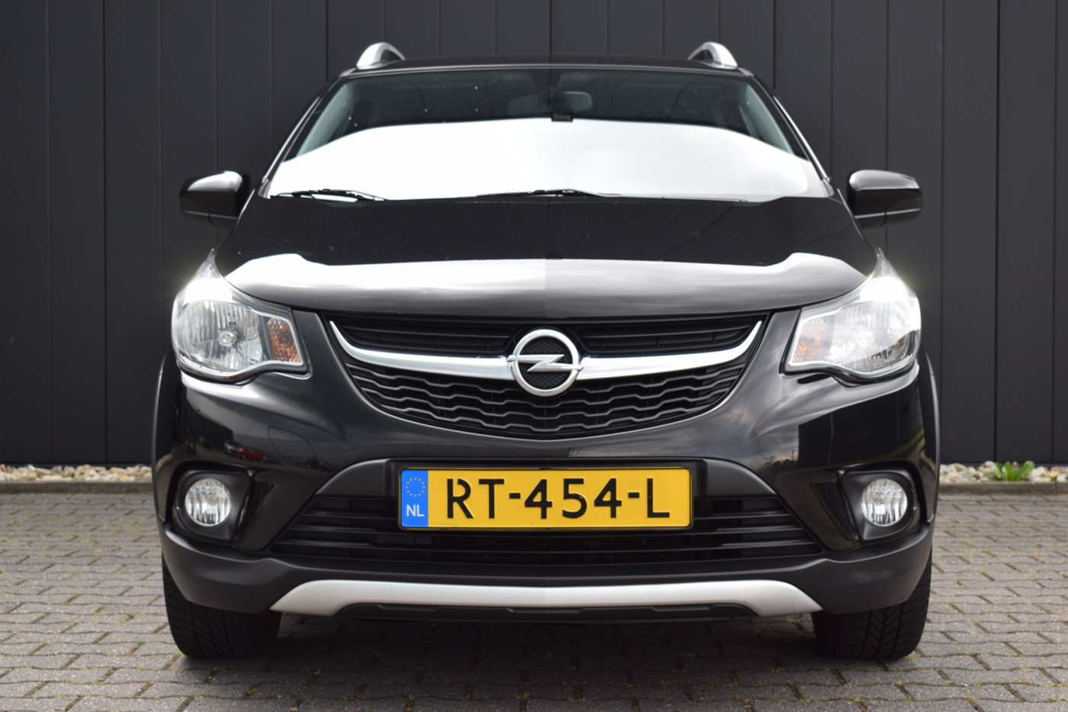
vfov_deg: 23.8
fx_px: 1691
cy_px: 356
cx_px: 534
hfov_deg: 35.1
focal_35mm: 57
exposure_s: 1/200
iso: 400
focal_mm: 38
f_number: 7.1
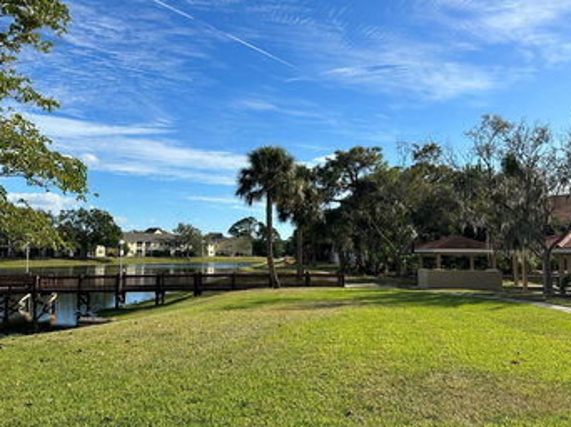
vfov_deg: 46.7
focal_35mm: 30
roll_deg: -0.4
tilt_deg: +4.8
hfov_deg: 60.0
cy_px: 212
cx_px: 270
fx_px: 495
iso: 80
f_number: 1.78
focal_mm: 6.86
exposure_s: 1/5848
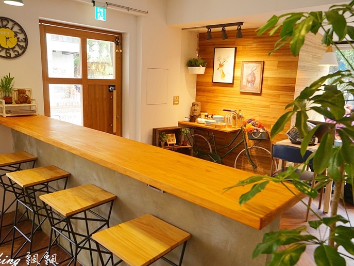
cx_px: 178
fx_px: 286
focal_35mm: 28
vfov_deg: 49.7
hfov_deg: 63.5
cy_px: 136
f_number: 5
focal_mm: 25
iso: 1250
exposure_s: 1/60
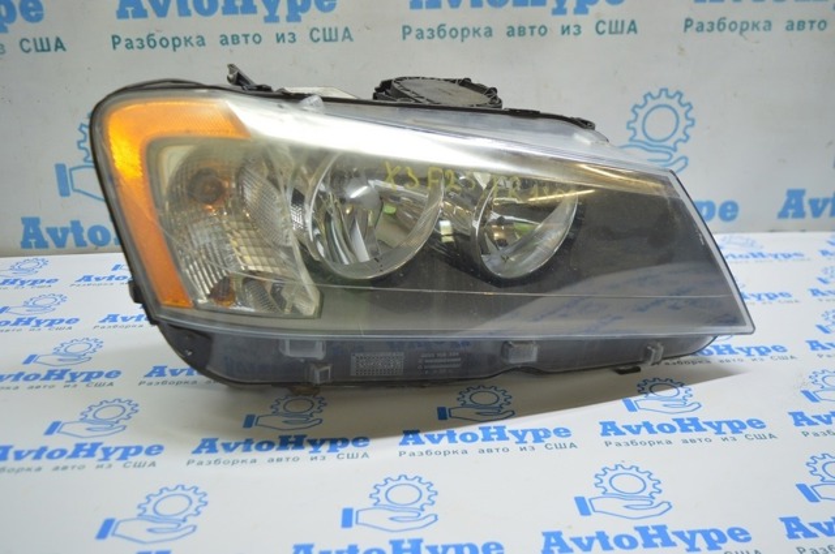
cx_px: 418
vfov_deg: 39.9
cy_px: 277
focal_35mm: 33
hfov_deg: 57.3
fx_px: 764
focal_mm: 22
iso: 400
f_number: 3.8
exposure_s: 1/50
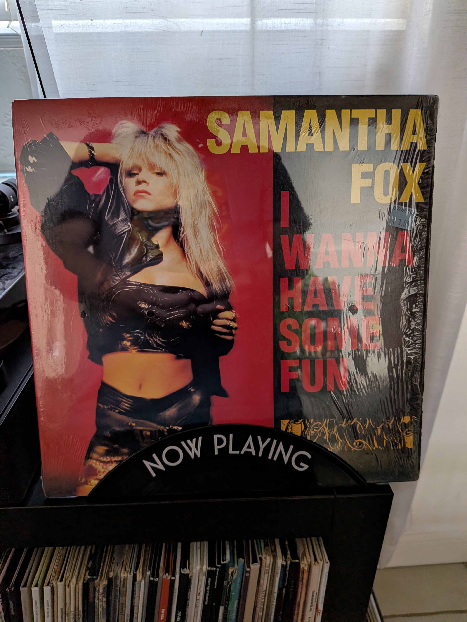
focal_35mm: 24
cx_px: 234
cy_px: 311
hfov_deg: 56.8
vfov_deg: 71.6
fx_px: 432
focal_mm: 4.53
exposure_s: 1/24
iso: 103
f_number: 1.7
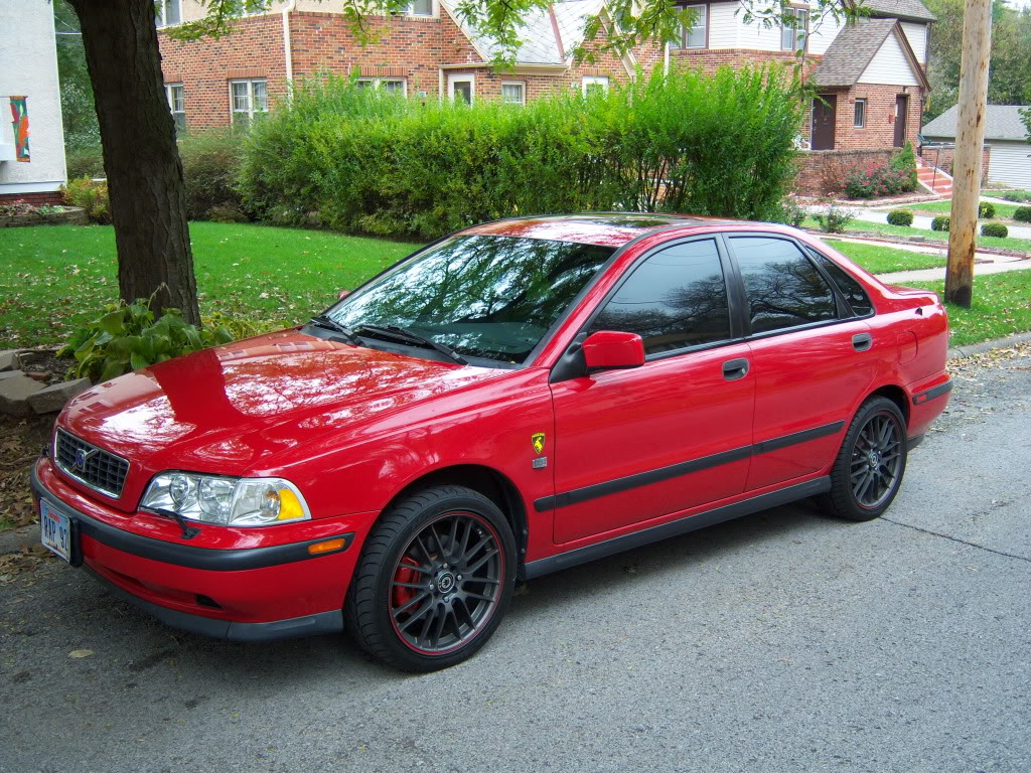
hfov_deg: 51.4
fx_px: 1072
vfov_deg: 39.7
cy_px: 386
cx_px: 516
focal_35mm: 36
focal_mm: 7.5
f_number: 2.8
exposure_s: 1/80
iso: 80
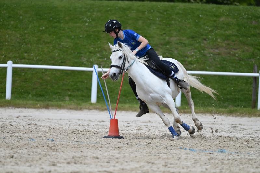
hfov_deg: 5.2
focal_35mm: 400
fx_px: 2886
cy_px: 86
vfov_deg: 3.4
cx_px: 130
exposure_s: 1/1250
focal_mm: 400
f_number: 5.6
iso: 220
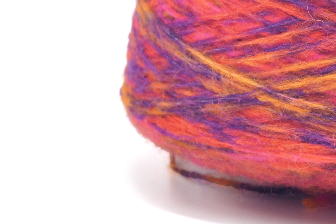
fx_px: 1977
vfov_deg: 6.5
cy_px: 22
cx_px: 358
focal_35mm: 212
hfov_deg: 9.6
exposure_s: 1/125
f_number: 1.4
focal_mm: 50
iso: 200
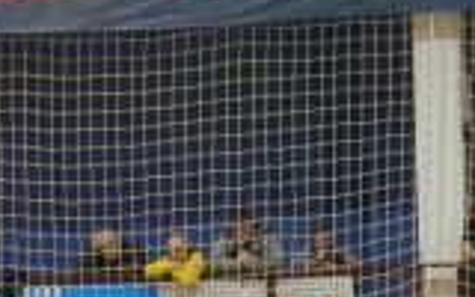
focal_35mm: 255
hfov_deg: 8.1
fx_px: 3301
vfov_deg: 4.9
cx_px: 585
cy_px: 933
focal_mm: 21
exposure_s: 1/60
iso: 1250
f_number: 4.6
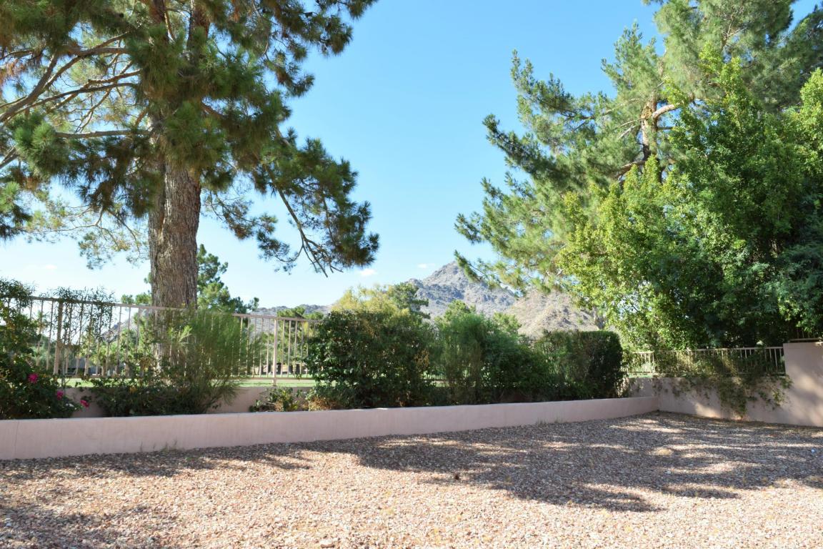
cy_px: 274
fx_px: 617
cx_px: 412
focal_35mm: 27
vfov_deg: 47.9
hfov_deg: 67.4
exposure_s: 1/60
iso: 200
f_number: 14
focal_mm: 18
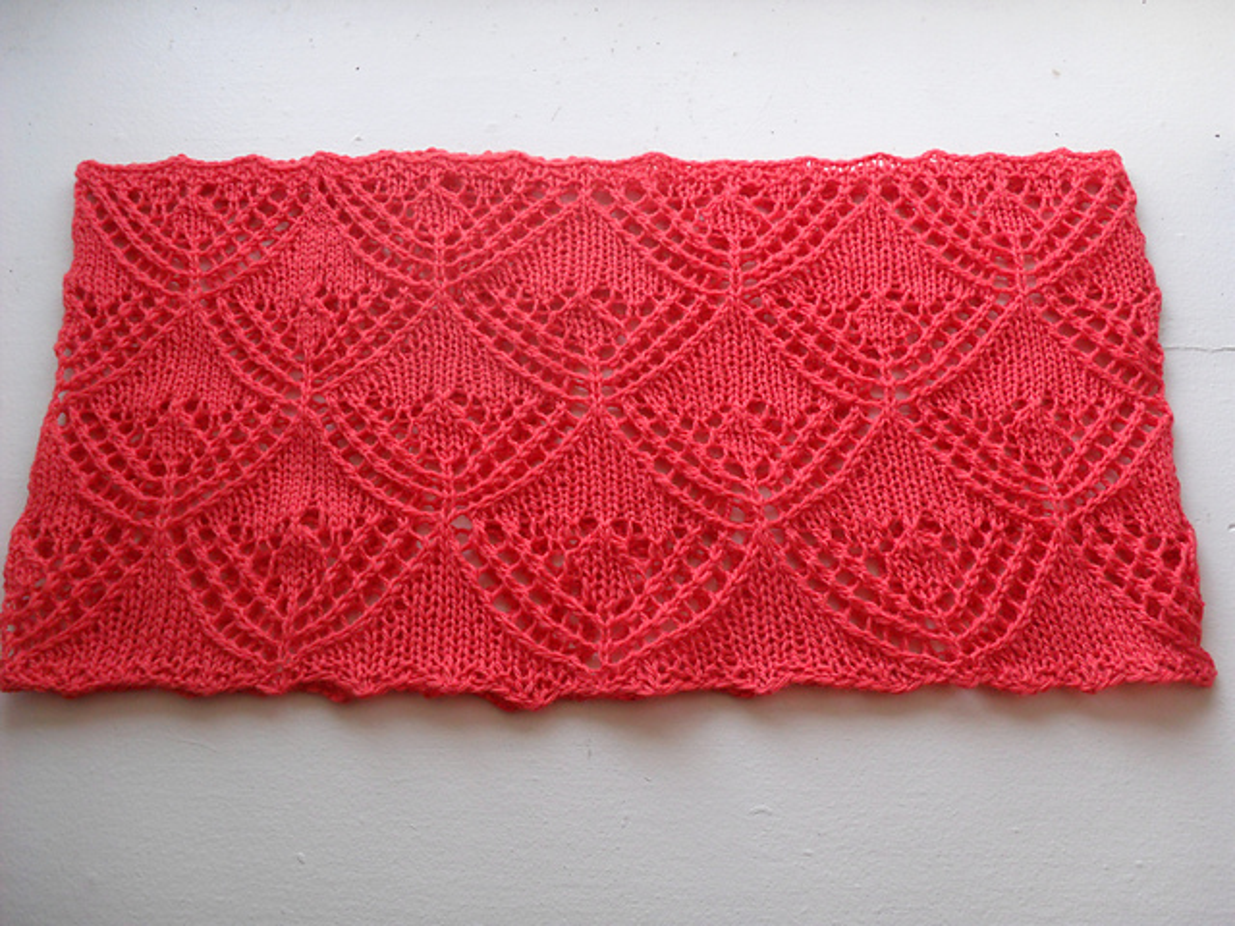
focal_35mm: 35
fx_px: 1249
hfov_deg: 52.6
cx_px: 618
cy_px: 463
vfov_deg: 40.7
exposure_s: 1/45
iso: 100
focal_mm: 6.3
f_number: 3
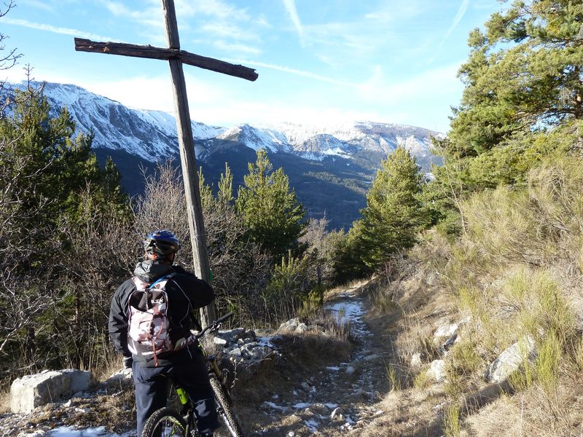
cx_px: 292
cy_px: 218
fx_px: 421
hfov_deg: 69.4
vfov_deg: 54.9
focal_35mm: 25
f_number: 4
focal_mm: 4.1
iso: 80
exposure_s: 1/200
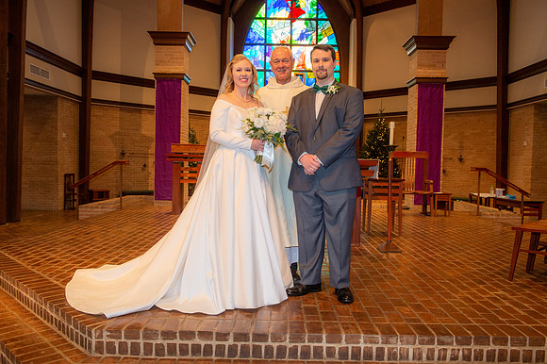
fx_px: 471
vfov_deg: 42.3
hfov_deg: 60.3
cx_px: 274
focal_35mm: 31
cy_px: 182
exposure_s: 1/125
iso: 1600
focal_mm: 31
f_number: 5.6
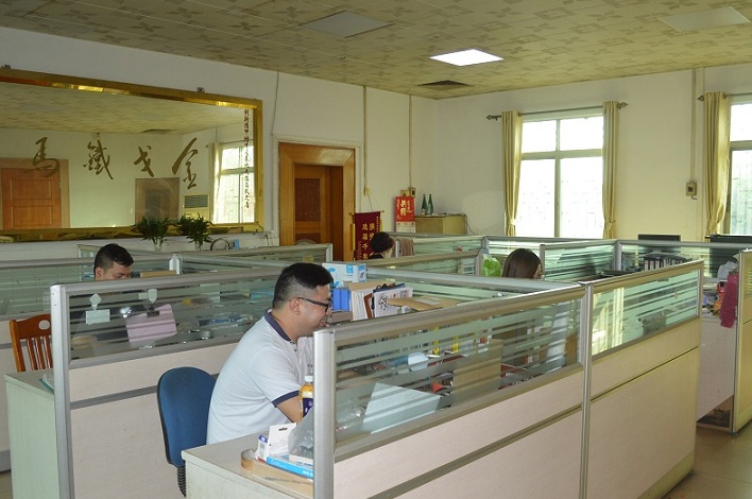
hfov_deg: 60.4
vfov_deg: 42.2
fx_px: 647
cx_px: 373
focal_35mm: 31
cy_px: 264
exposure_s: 1/125
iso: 400
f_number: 4
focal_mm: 18
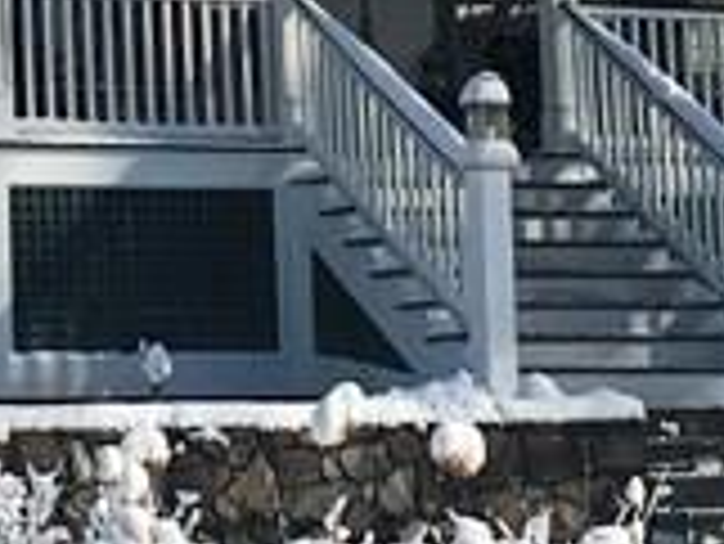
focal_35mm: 184
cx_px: 67
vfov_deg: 8.1
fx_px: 3851
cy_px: 45
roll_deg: +2.1
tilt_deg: +10.2
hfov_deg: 10.7
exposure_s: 1/2198
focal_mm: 4.15
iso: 25
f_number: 2.2
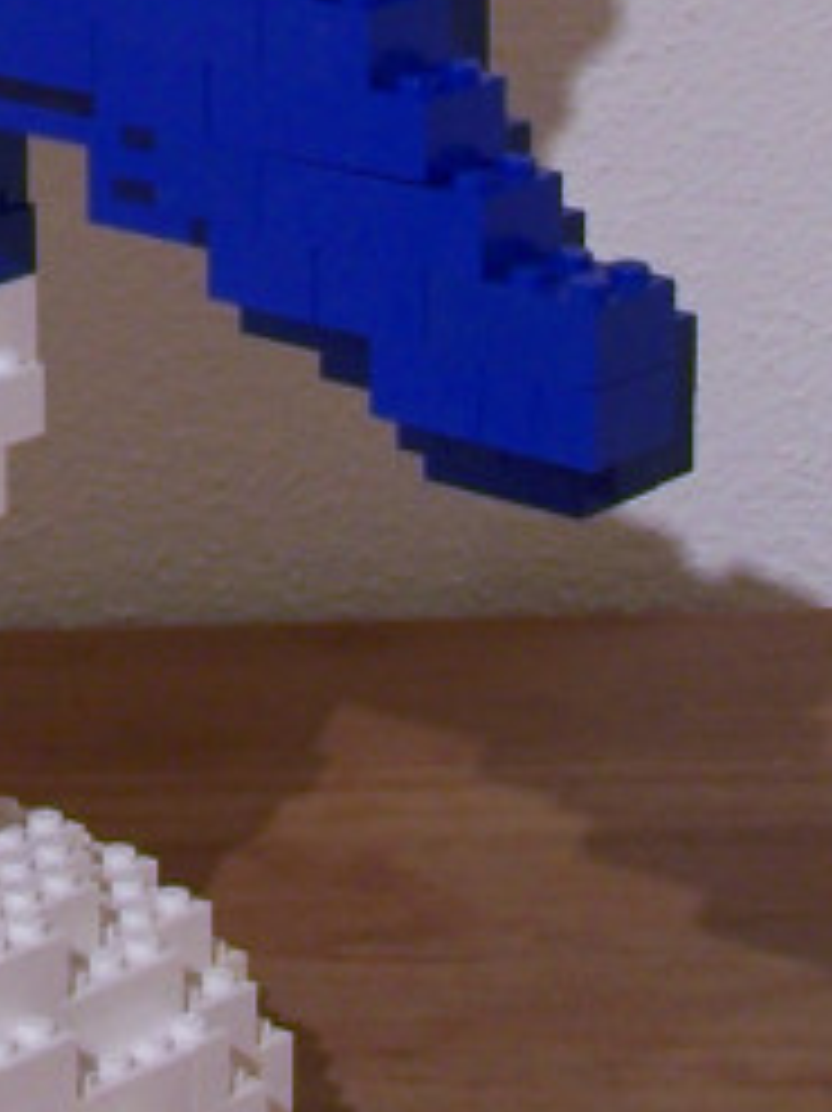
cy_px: -504
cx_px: -486
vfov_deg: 9.7
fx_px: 6383
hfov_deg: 7.3
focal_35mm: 199
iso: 80
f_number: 3
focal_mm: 8
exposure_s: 1/2
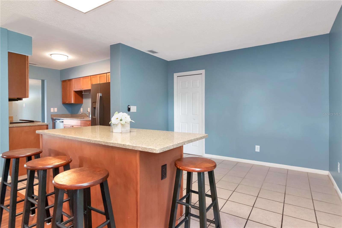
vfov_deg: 63.2
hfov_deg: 85.4
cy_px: 114
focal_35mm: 20
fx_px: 185
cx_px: 171
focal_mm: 13
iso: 2000
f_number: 7.1
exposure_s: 1/30
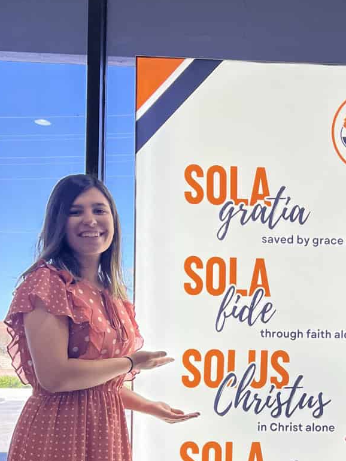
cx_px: 275
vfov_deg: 34.5
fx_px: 719
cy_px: 367
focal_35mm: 54
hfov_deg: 26.6
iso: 40
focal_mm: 5.7
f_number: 1.5
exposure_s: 1/254
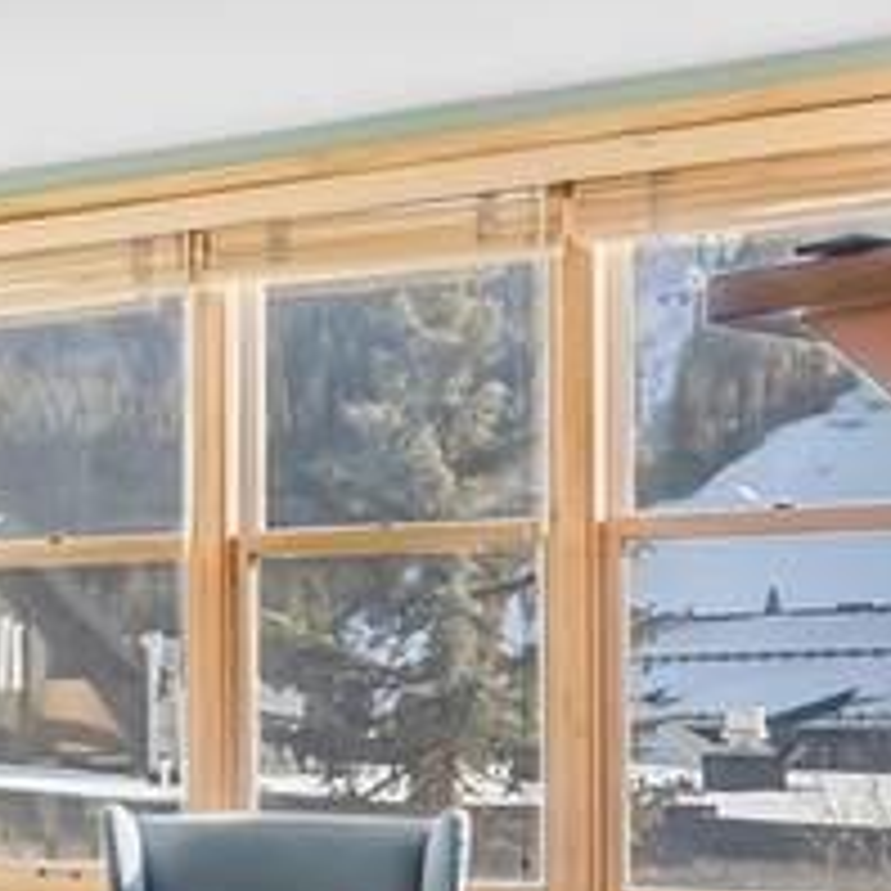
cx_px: -675
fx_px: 2242
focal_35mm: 77
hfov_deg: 18.2
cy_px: 718
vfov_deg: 22.2
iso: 640
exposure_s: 1/500
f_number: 6.3
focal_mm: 14
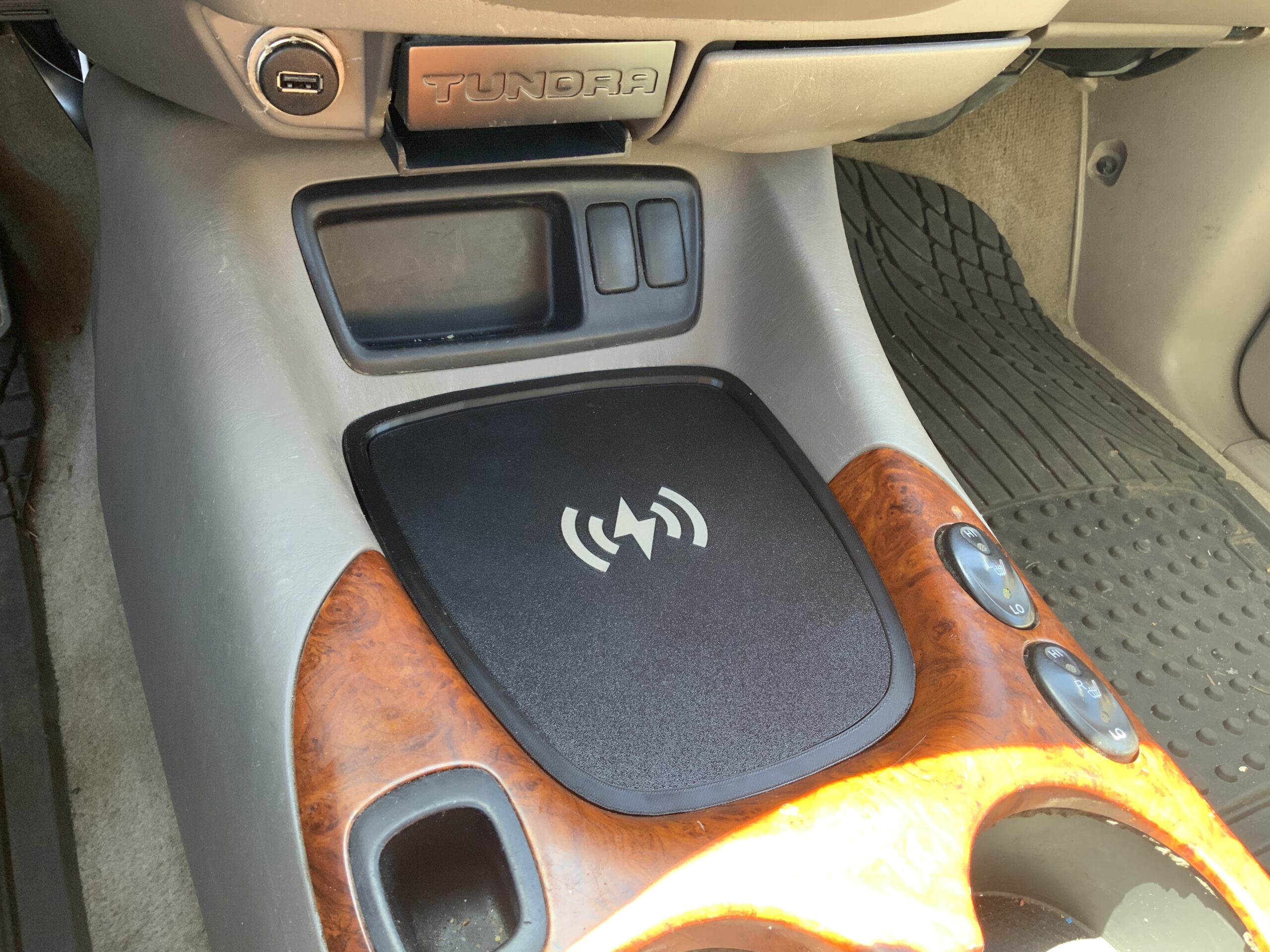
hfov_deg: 61.7
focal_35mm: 29
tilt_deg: -45.0
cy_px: 476
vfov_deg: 48.2
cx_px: 635
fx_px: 1064
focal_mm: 3
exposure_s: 1/60
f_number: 1.8
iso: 80
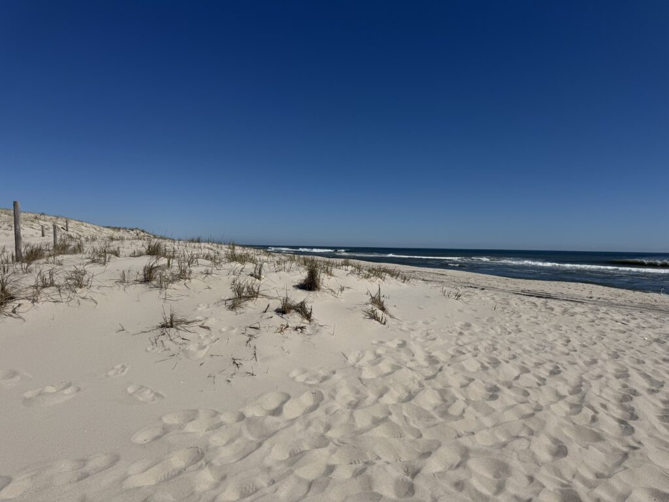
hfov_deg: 71.6
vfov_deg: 56.8
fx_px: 464
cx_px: 334
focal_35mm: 24
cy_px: 251
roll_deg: -0.9
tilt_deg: -1.2
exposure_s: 1/12346
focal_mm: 6.76
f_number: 1.78
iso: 80
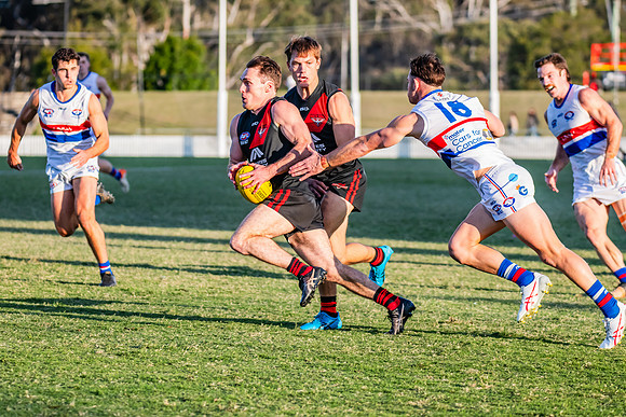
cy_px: 210
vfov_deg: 7.3
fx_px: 3261
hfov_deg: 11.0
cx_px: 286
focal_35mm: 188
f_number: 5
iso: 800
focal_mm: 170
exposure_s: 1/1600
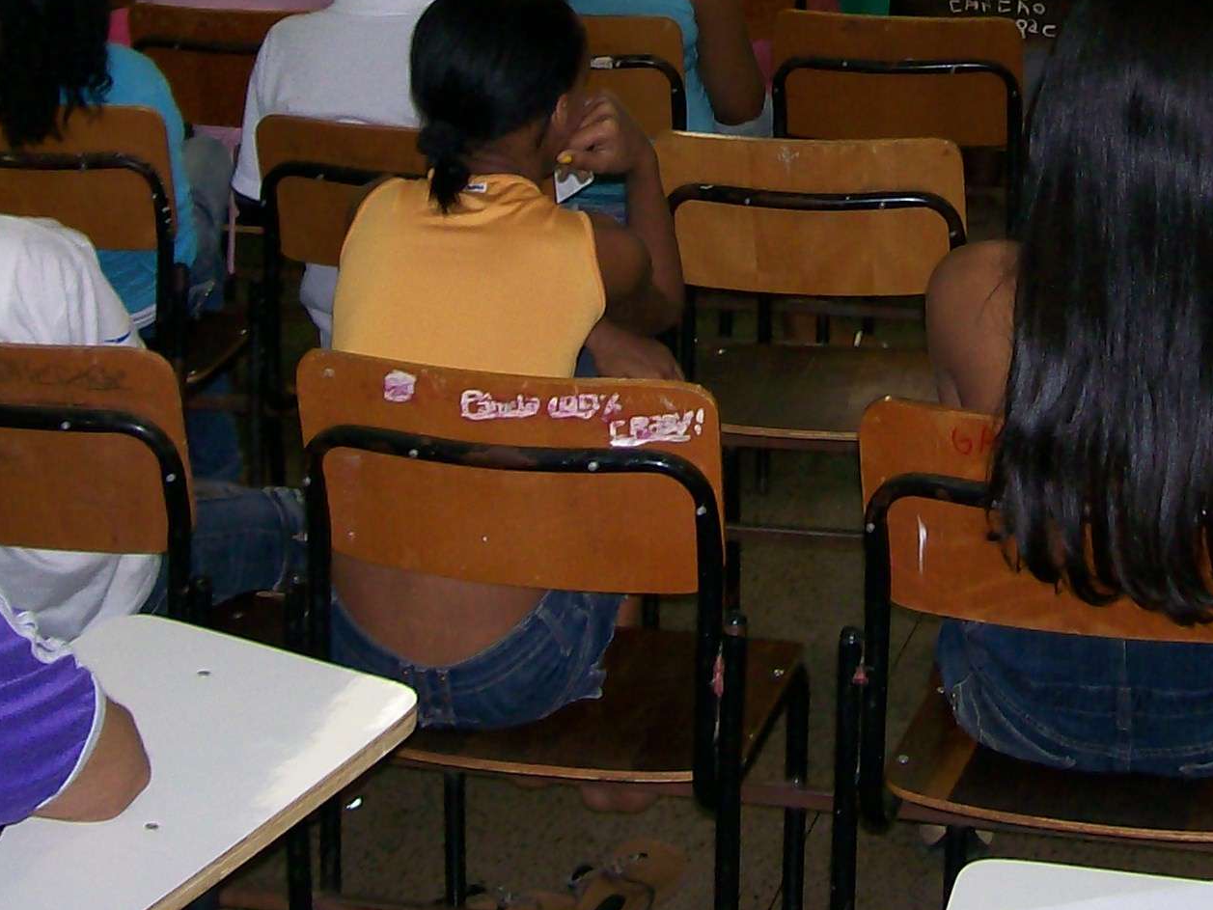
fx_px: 3084
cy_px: -8
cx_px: 753
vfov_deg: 16.4
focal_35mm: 88
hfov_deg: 22.2
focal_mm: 6
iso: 80
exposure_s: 1/64
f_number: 2.7
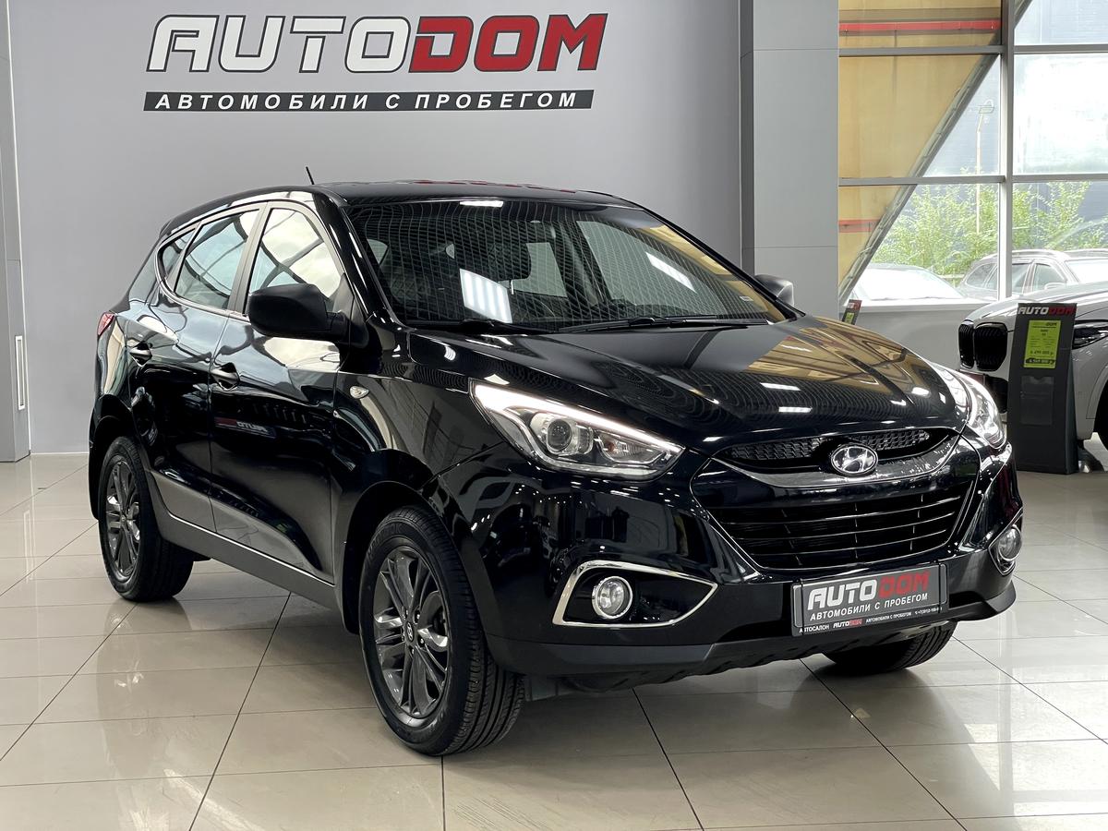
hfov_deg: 36.8
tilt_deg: -4.6
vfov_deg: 28.0
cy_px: 416
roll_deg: +1.4
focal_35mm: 52
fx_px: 1664
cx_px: 554
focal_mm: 6
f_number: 2
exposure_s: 1/79
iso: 200
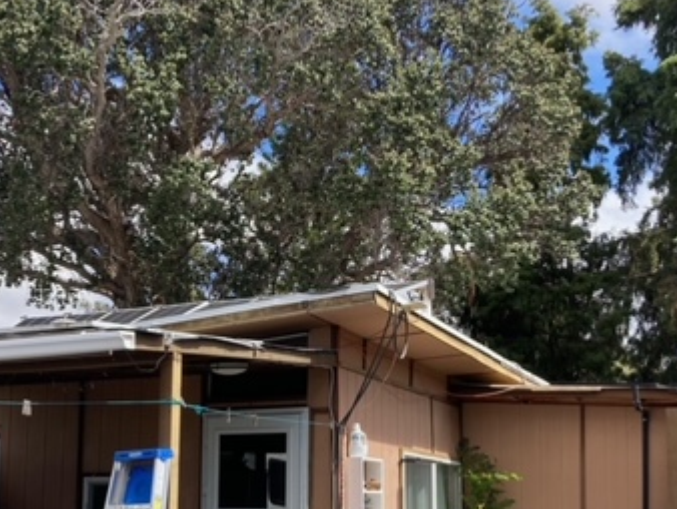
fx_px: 1037
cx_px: 242
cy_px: 465
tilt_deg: +4.9
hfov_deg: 35.9
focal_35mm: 53
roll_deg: -1.6
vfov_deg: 26.6
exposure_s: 1/823
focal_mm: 3.99
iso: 20
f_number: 1.8
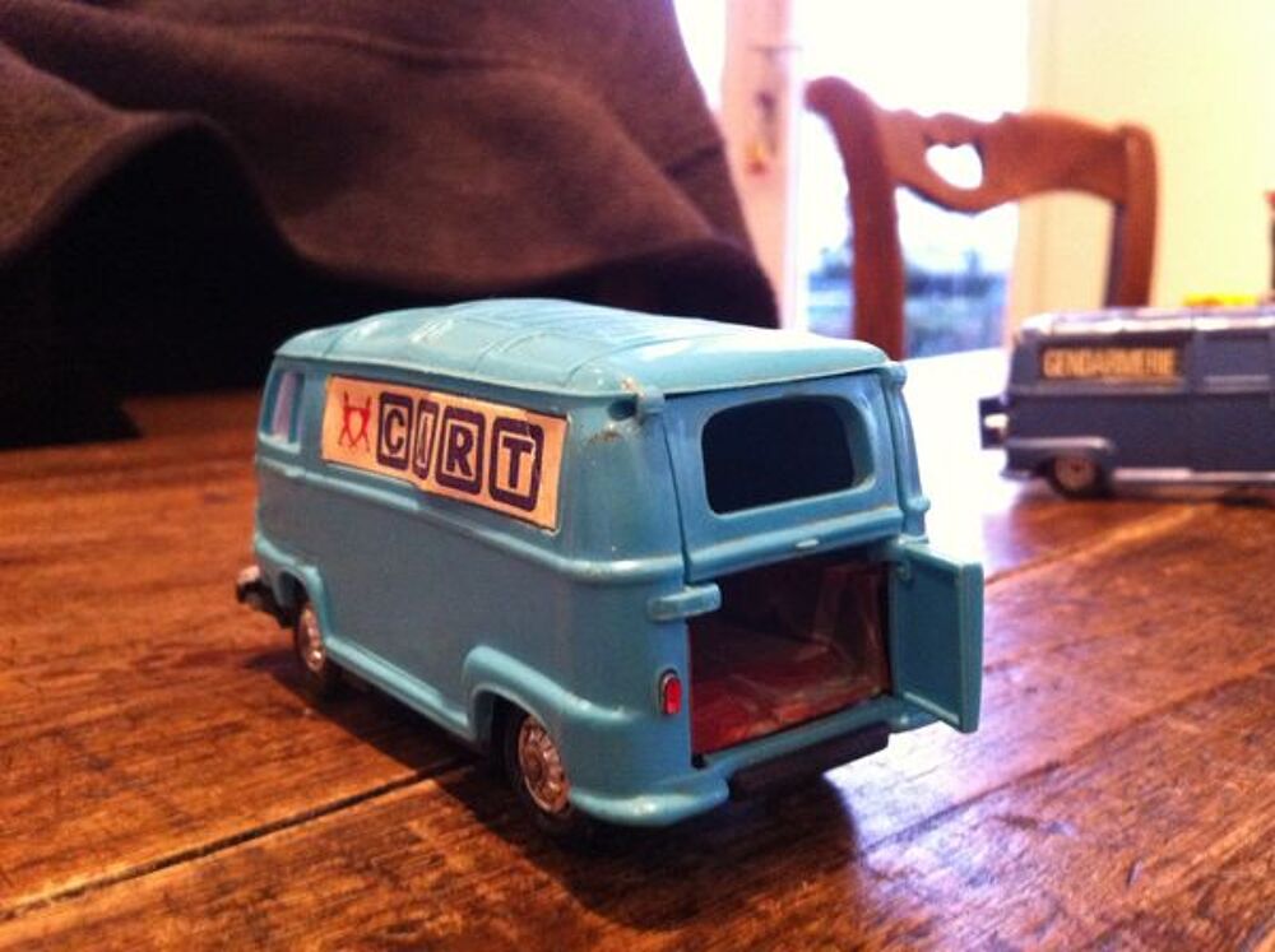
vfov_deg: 40.6
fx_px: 1287
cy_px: 476
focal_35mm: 35
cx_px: 638
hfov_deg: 52.7
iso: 500
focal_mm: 3.85
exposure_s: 1/17
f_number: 2.8
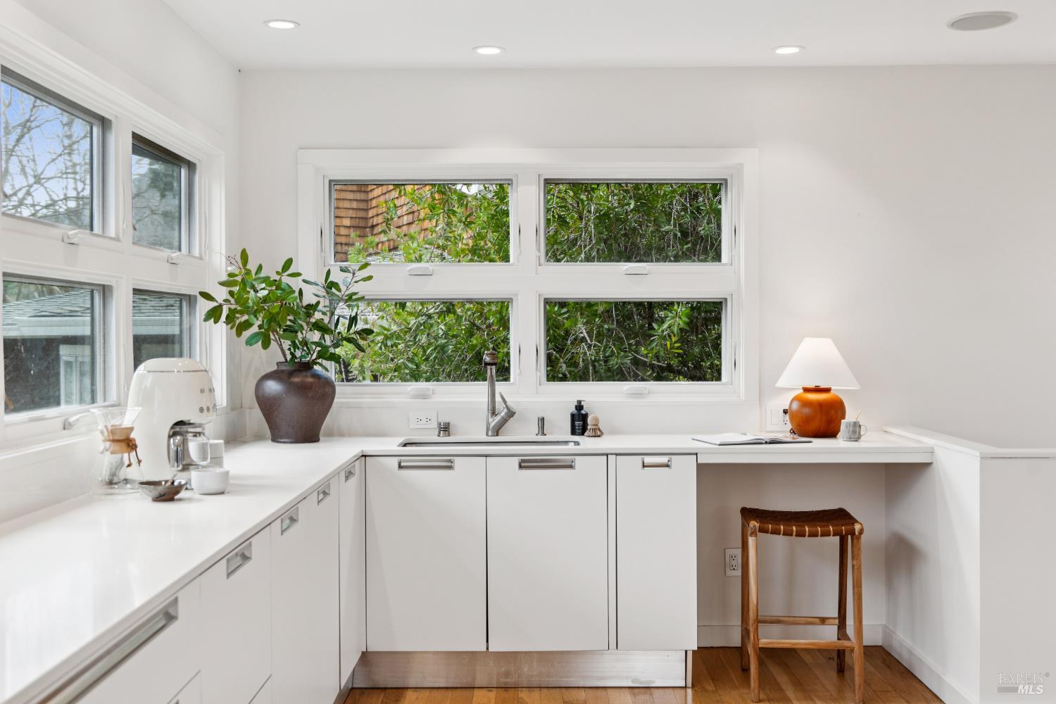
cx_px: 528
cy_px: 352
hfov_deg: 51.9
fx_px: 1085
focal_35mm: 37
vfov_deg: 35.9
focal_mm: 37
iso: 320
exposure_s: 1/80
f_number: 5.6
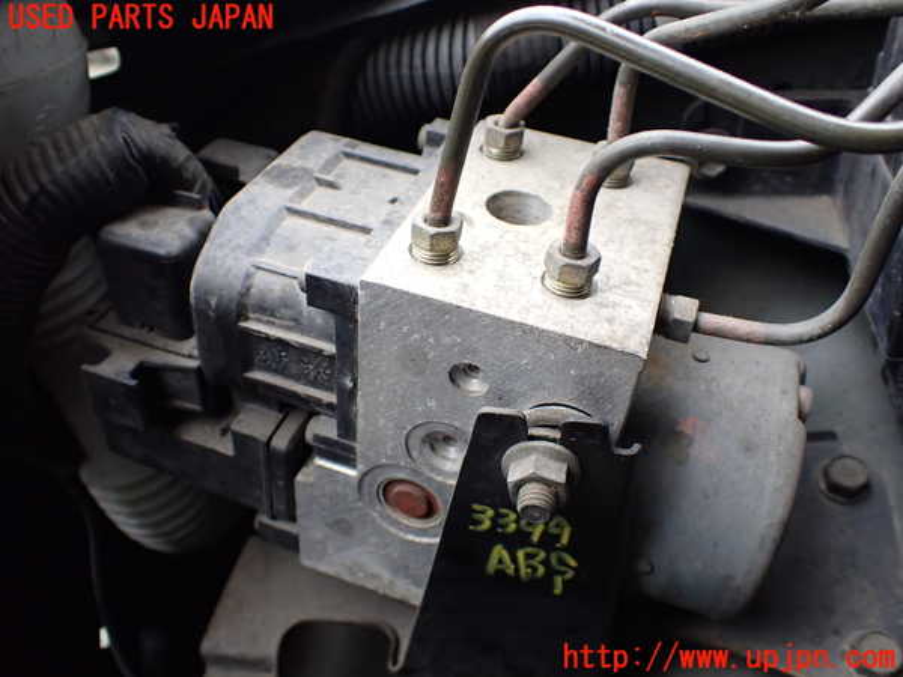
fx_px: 783
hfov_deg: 60.0
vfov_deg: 46.8
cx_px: 452
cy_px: 338
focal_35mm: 30
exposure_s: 1/125
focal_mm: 5.4
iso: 400
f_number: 2.3
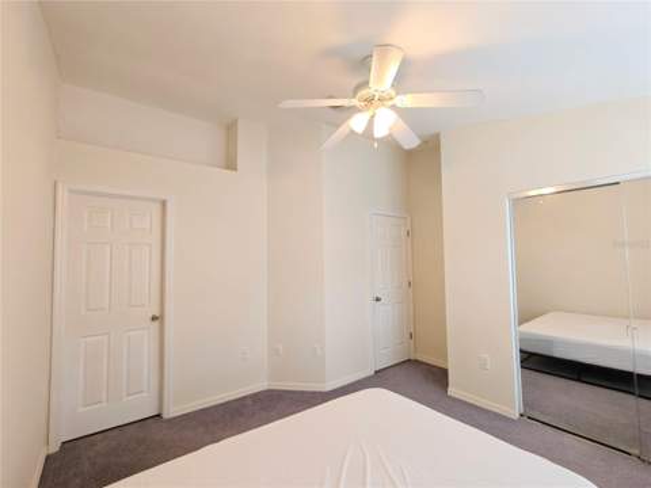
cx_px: 326
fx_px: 282
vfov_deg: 81.7
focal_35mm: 15
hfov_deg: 98.2
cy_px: 244
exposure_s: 1/120
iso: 640
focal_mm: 2.3
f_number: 2
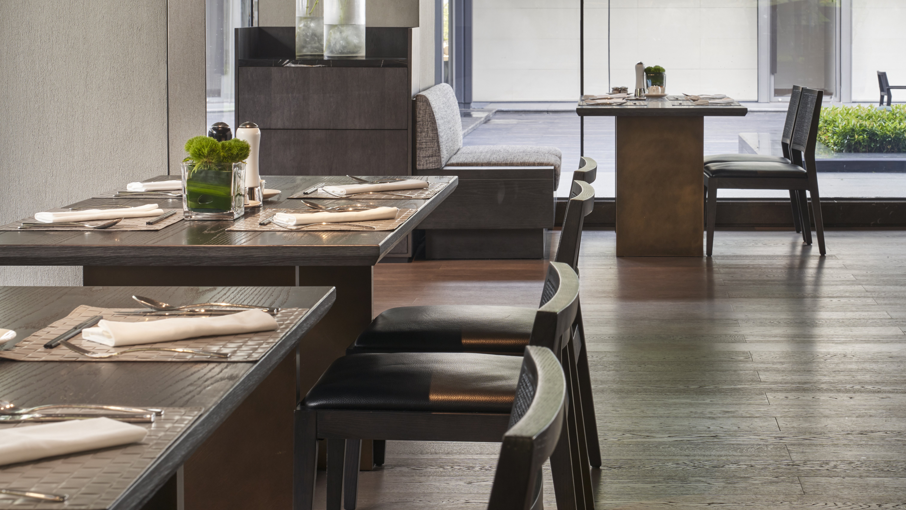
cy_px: 115
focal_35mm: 82
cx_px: 578
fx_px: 1970
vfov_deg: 14.7
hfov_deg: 25.8
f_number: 13
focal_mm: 50
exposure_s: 1/1.25
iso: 200
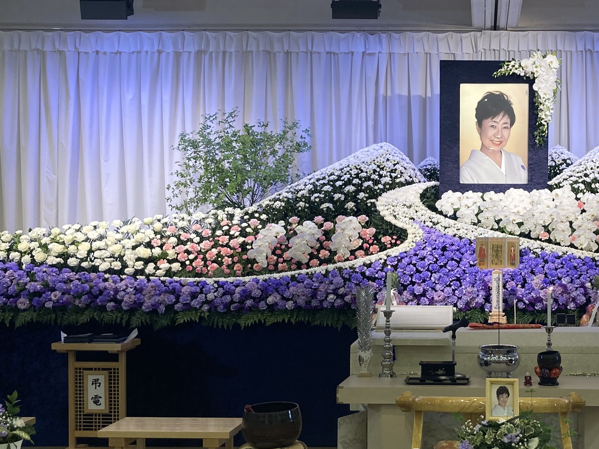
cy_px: 266
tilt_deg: -1.5
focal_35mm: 50
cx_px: 477
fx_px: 865
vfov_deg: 29.0
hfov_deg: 36.9
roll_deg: -0.5
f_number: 1.8
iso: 64
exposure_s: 1/100
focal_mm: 3.99
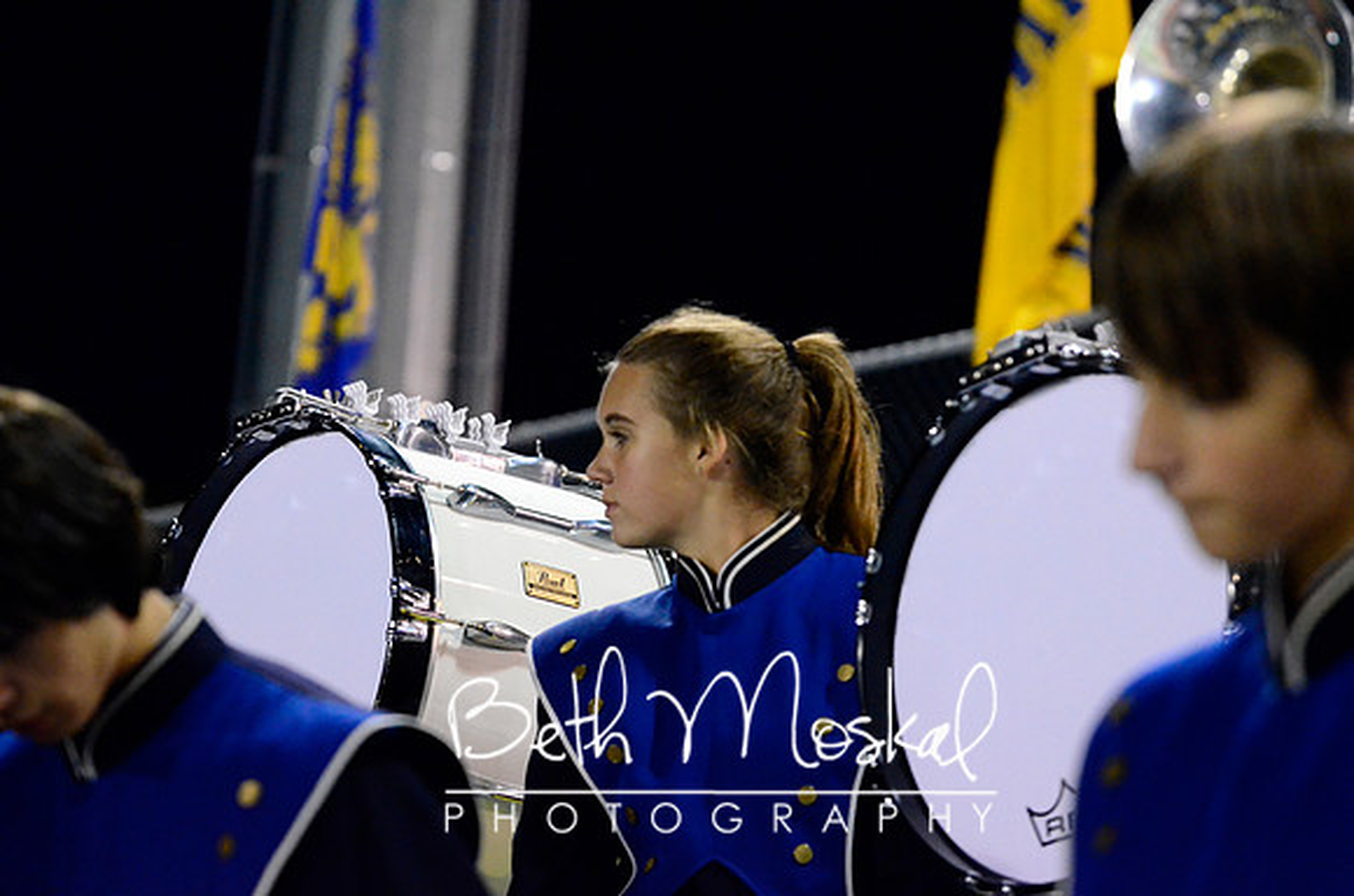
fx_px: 11259
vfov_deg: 4.6
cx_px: 677
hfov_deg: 6.9
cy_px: 448
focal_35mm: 300
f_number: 2.8
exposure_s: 1/200
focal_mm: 200
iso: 6400
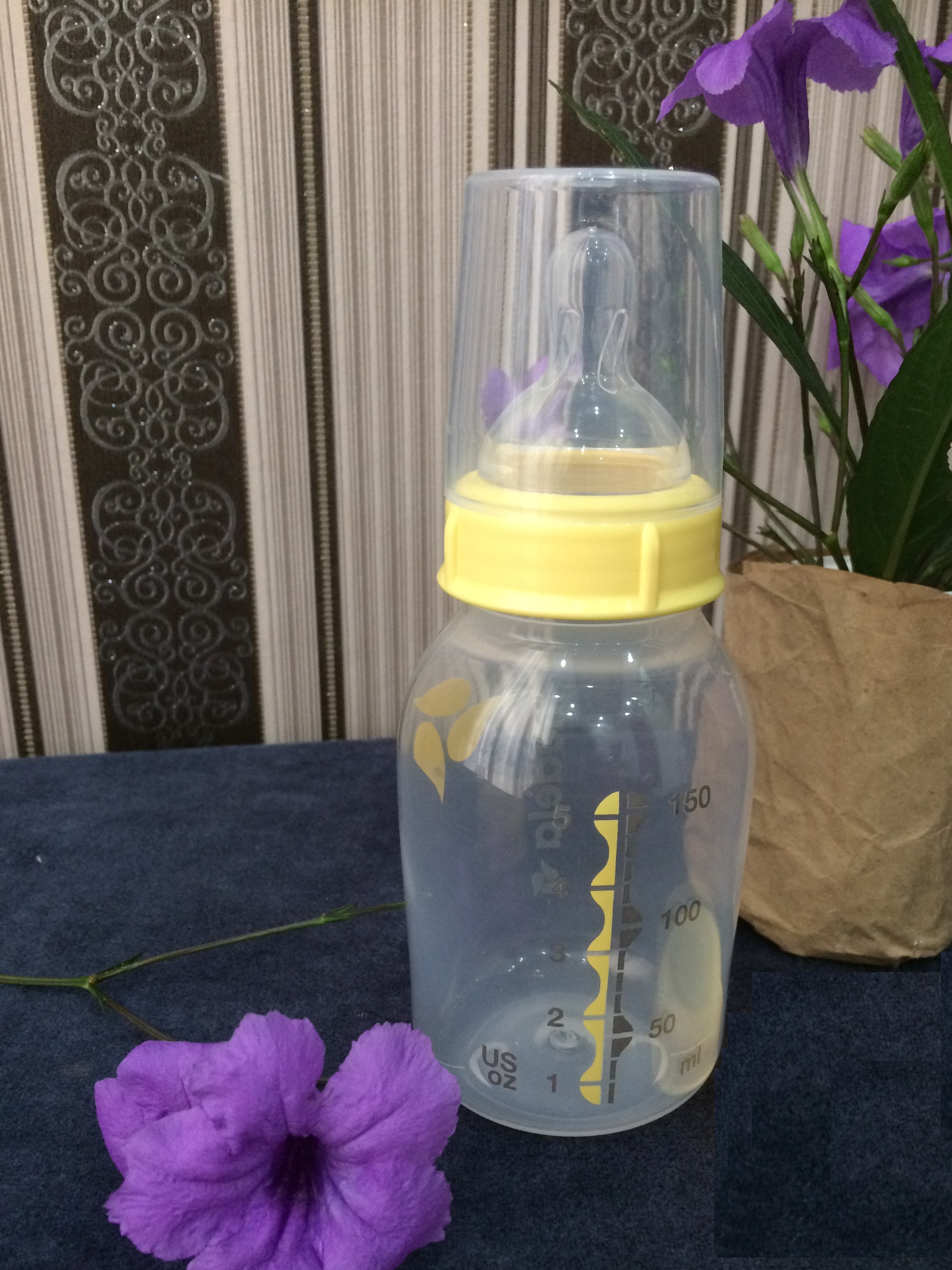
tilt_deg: -21.7
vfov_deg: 56.7
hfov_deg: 44.1
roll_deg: -0.2
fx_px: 1173
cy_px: 697
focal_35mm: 32
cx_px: 519
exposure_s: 1/33
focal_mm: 4.15
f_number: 2.2
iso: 320
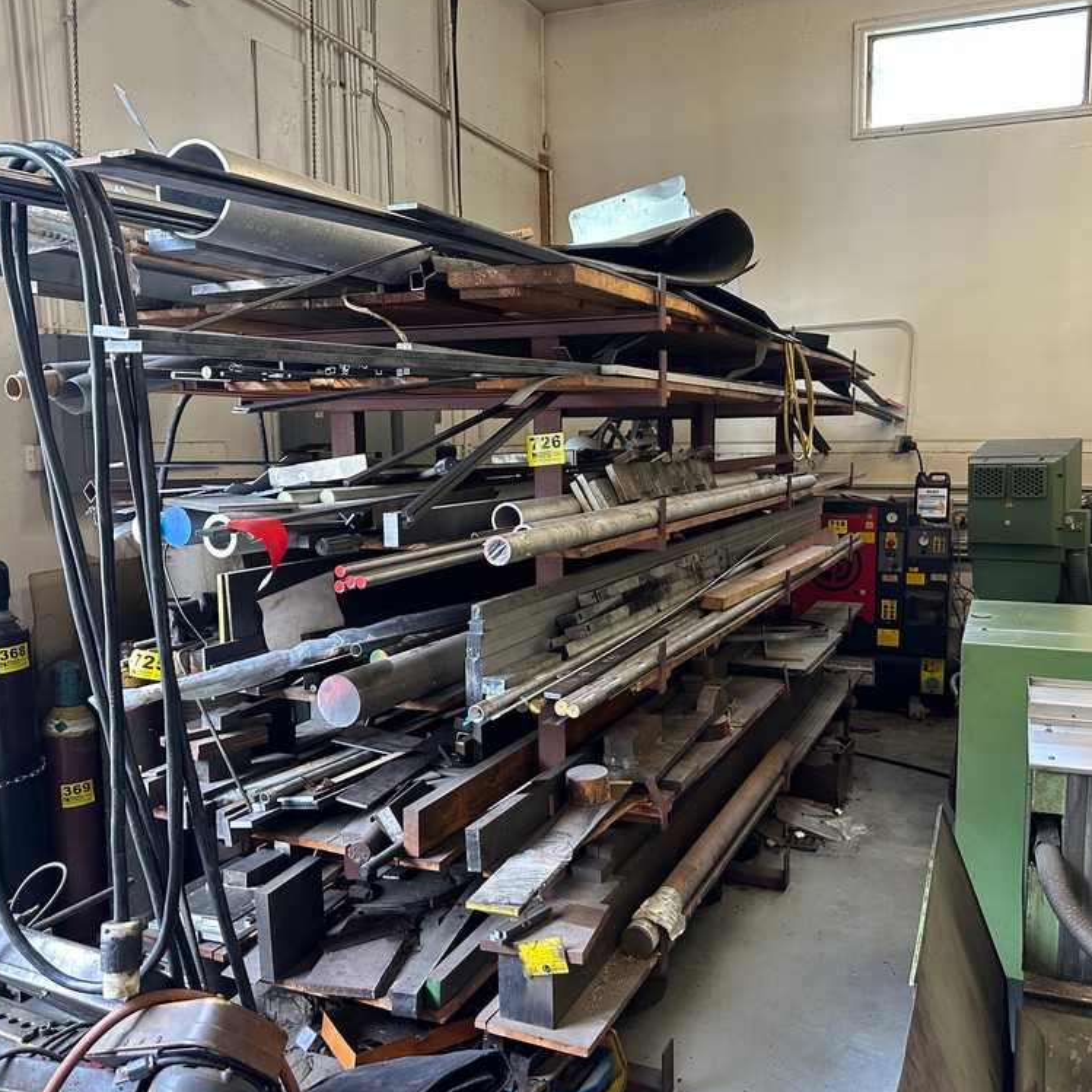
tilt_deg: -7.0
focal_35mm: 29
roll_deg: +0.7
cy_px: 544
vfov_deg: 55.6
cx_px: 569
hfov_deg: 55.6
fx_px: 1035
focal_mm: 6.86
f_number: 1.78
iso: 250
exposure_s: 1/82
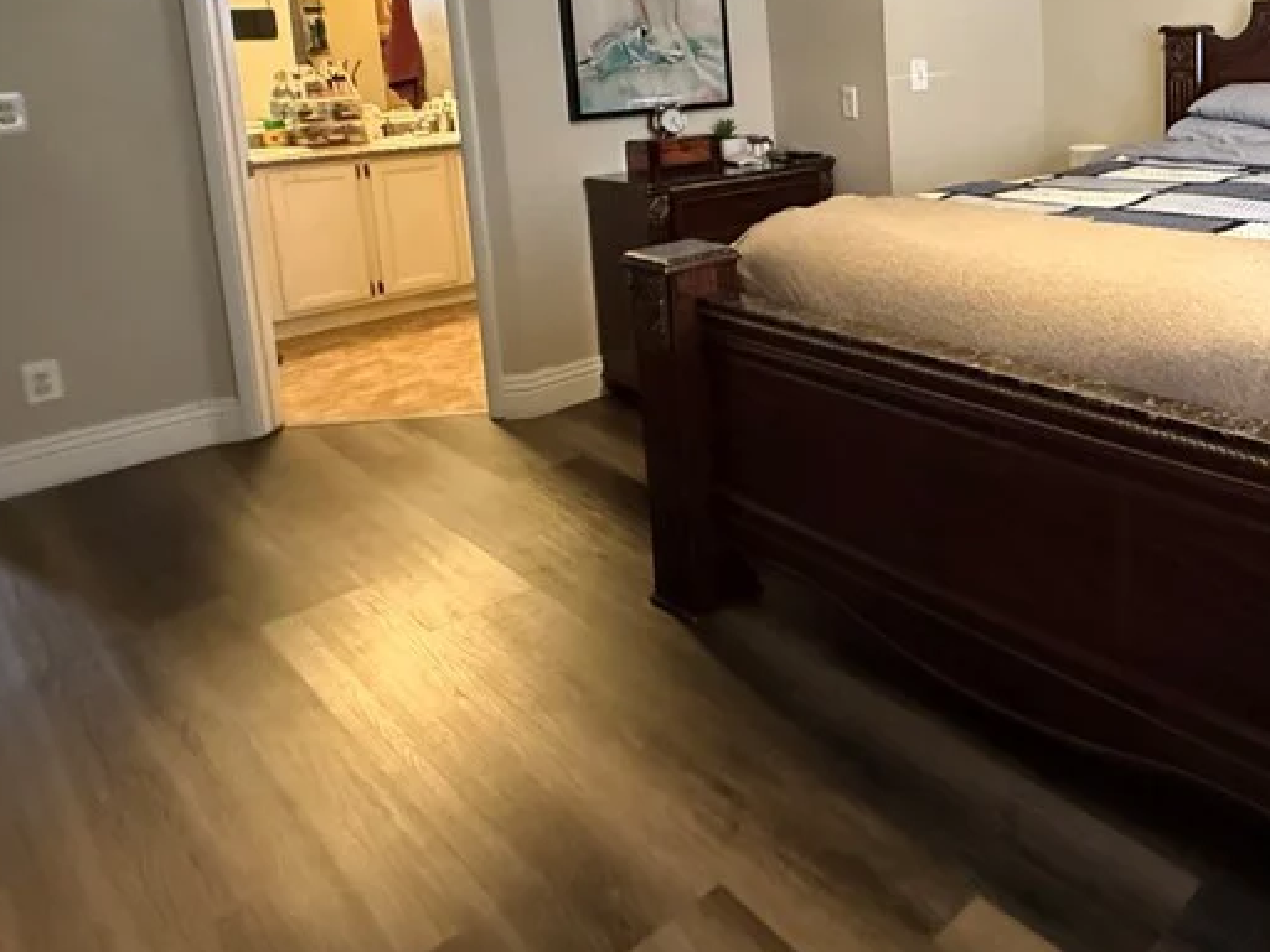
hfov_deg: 56.2
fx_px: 1027
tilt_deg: -7.3
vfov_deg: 46.5
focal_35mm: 28
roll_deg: +1.3
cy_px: 161
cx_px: 1104
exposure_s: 1/40
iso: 1600
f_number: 2.2
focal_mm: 2.22
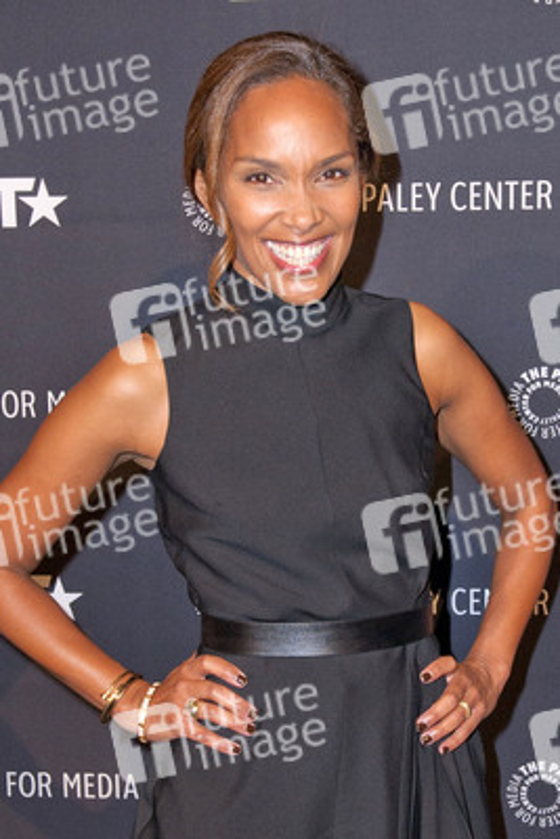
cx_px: 280
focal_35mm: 36
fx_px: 839
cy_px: 420
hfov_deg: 36.9
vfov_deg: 53.1
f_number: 4.5
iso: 640
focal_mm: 36
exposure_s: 1/400
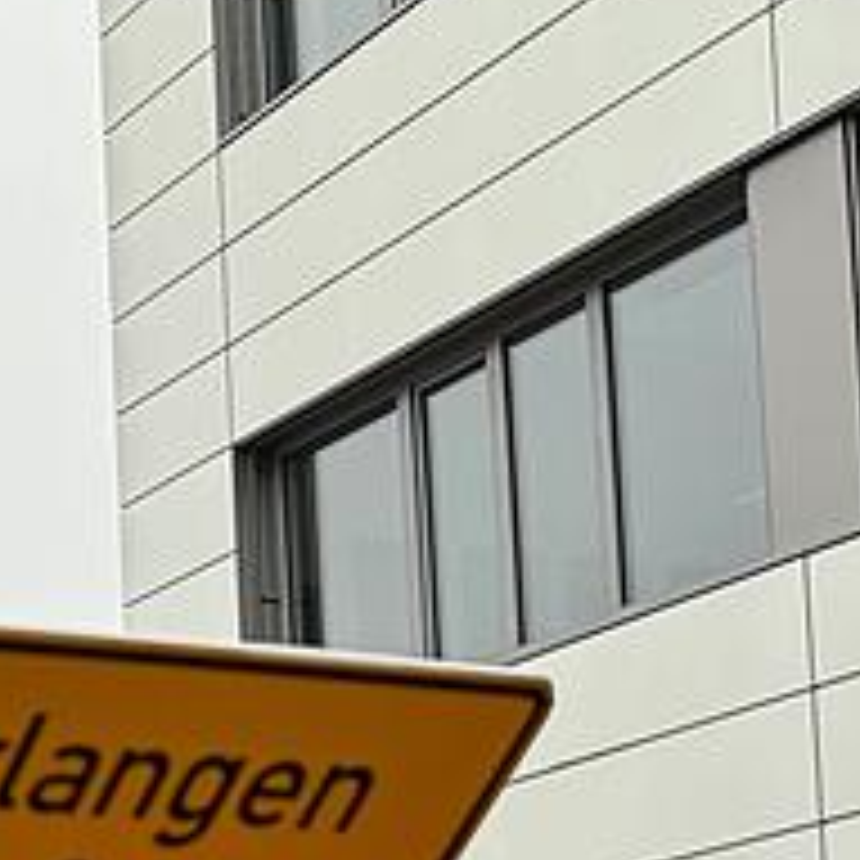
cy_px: 1211
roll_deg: +1.4
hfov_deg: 16.1
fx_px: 2502
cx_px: -747
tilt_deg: +4.1
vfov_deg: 17.8
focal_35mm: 89
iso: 64
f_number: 1.78
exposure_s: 1/220
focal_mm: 6.76
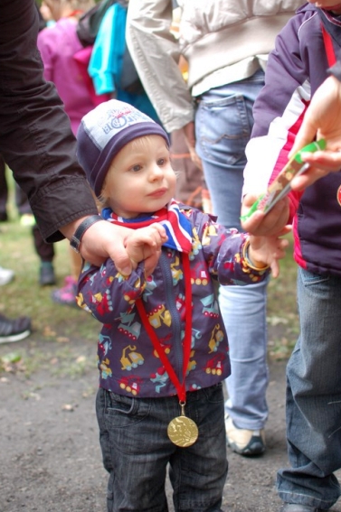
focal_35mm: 56
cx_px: 170
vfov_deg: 35.9
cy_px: 265
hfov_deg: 24.3
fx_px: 790
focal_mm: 35
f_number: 2.2
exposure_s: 1/160
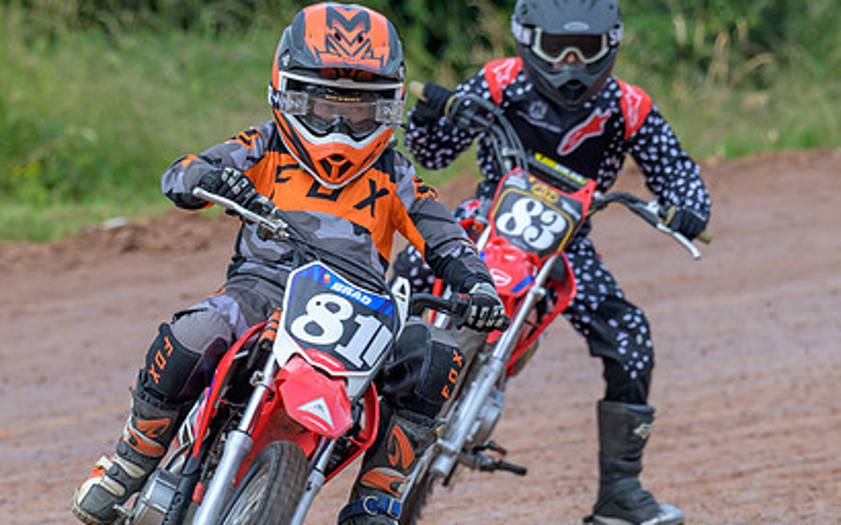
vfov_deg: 2.5
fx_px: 12167
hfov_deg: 4.0
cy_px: 363
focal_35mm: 531
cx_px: 358
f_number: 5
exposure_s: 1/320
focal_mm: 200
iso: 110
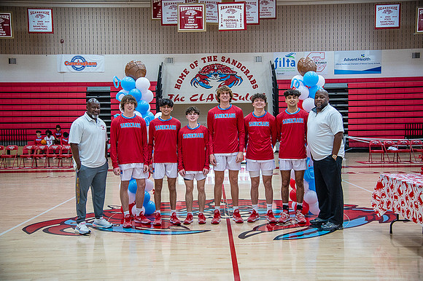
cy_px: 140
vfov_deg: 35.0
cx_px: 212
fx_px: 446
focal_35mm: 38
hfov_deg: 50.7
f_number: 4
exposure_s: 1/320
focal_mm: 38
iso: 2000
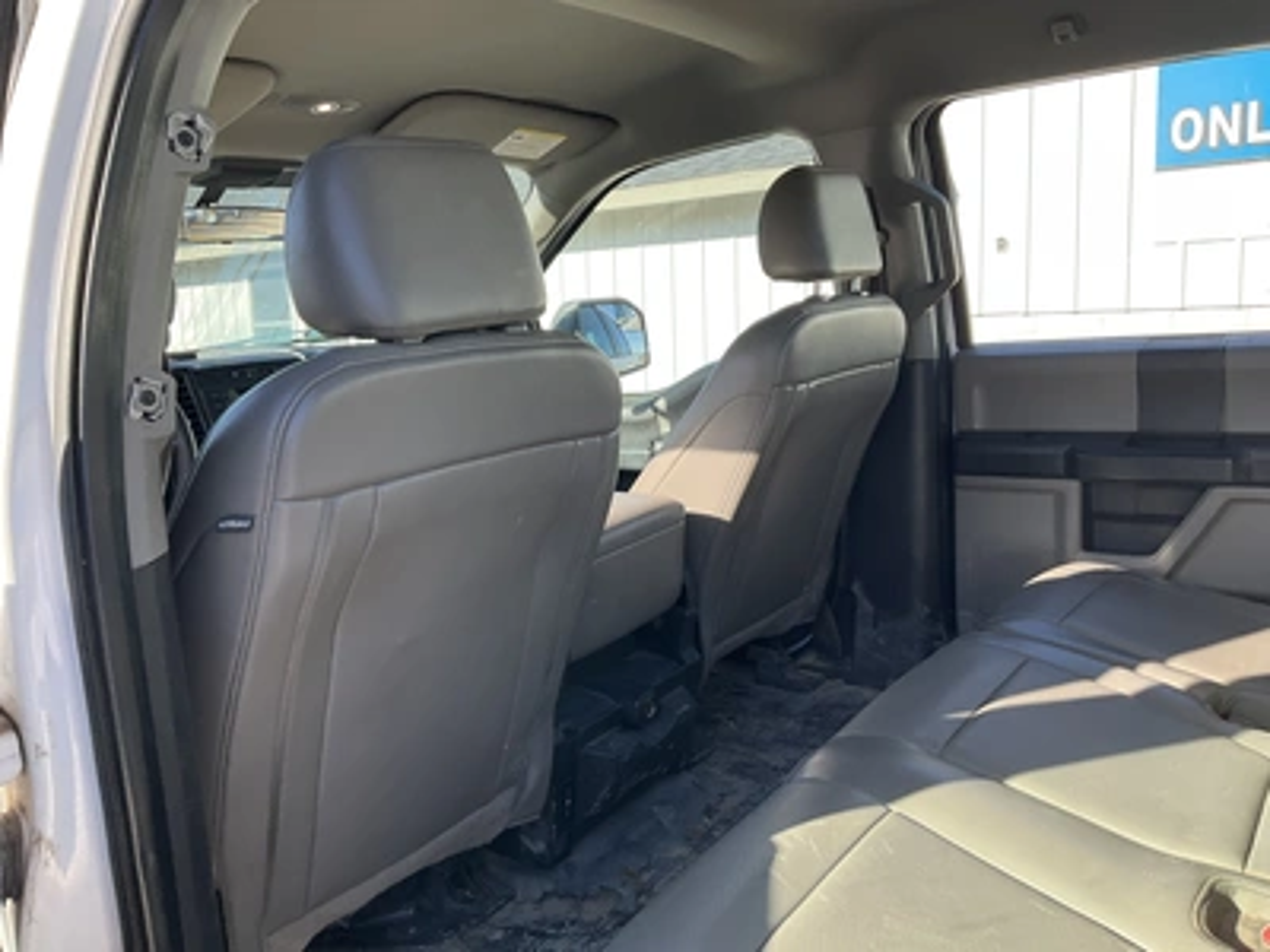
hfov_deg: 61.7
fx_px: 1064
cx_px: 635
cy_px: 476
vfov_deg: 48.2
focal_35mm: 29
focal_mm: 3
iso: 25
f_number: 1.8
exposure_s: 1/264
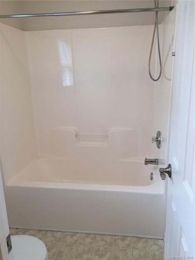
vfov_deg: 61.7
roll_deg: +1.9
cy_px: 130
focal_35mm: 29
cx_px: 98
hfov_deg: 48.2
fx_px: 218
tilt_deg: -14.9
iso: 32
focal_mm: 4.15
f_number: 2.2
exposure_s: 1/40
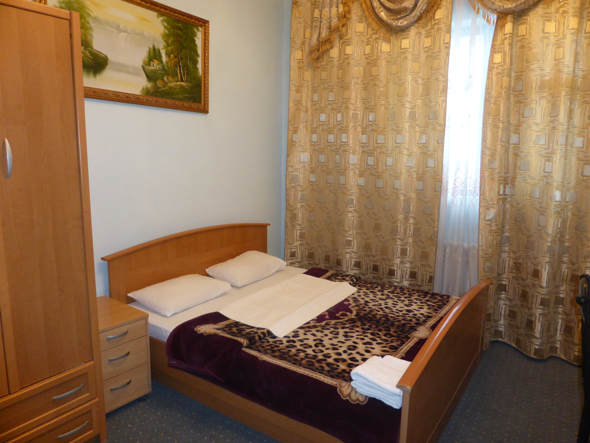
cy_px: 222
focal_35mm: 24
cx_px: 295
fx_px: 409
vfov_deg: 56.8
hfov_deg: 71.6
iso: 400
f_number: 3.3
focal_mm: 4.3
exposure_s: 1/60
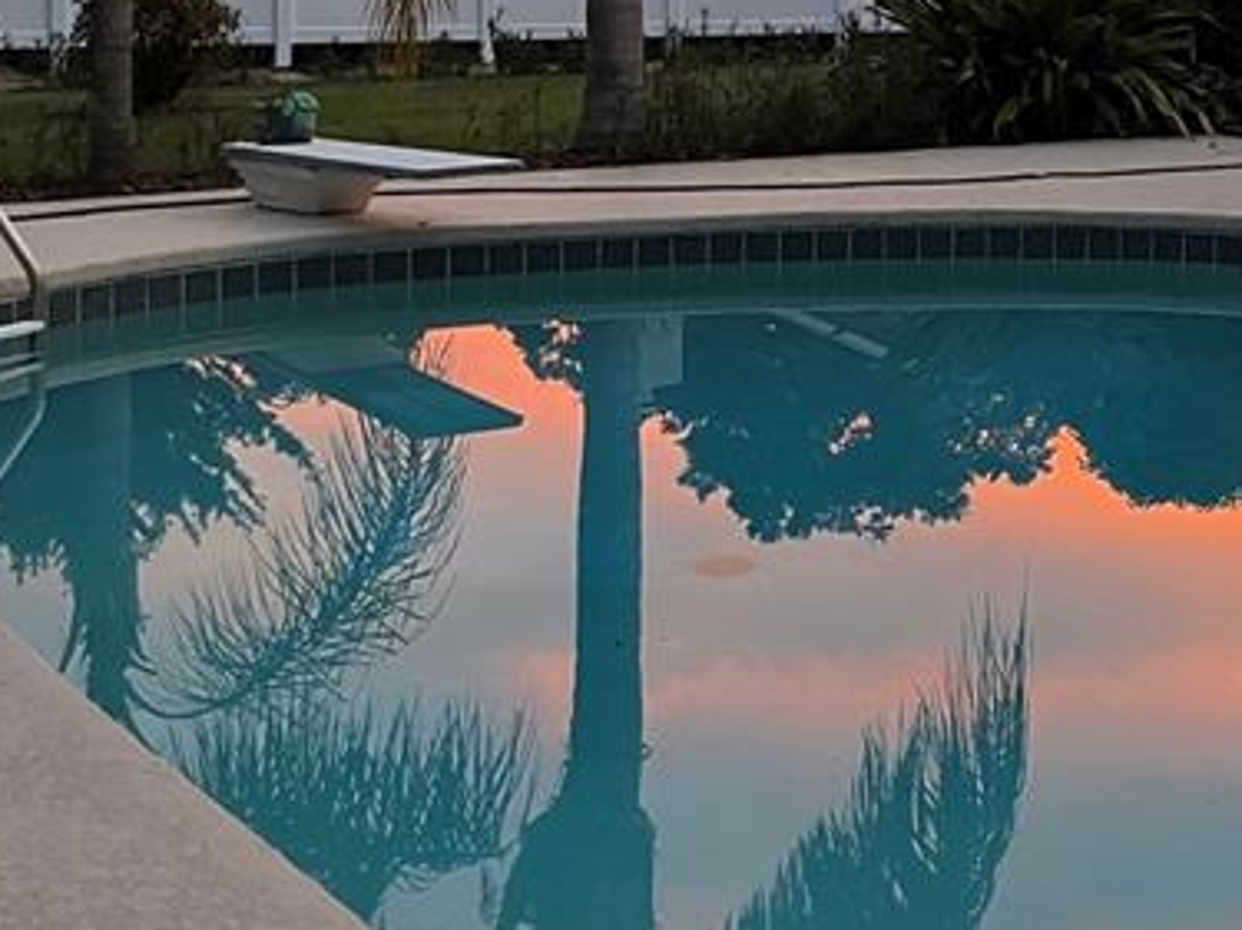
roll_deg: -1.4
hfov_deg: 24.5
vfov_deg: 19.9
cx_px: 1543
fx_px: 2547
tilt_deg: -0.6
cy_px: -70
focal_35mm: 71
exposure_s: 1/60
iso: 400
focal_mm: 5.1
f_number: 1.6
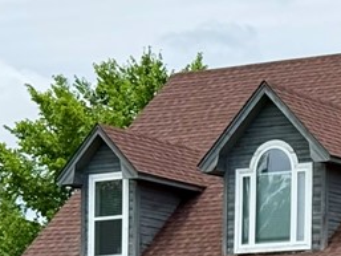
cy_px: 318
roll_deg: +0.0
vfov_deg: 7.7
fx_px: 1882
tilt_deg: +5.5
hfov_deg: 10.0
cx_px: 536
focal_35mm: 191
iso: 80
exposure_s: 1/4587
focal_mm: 6.76
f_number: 1.78
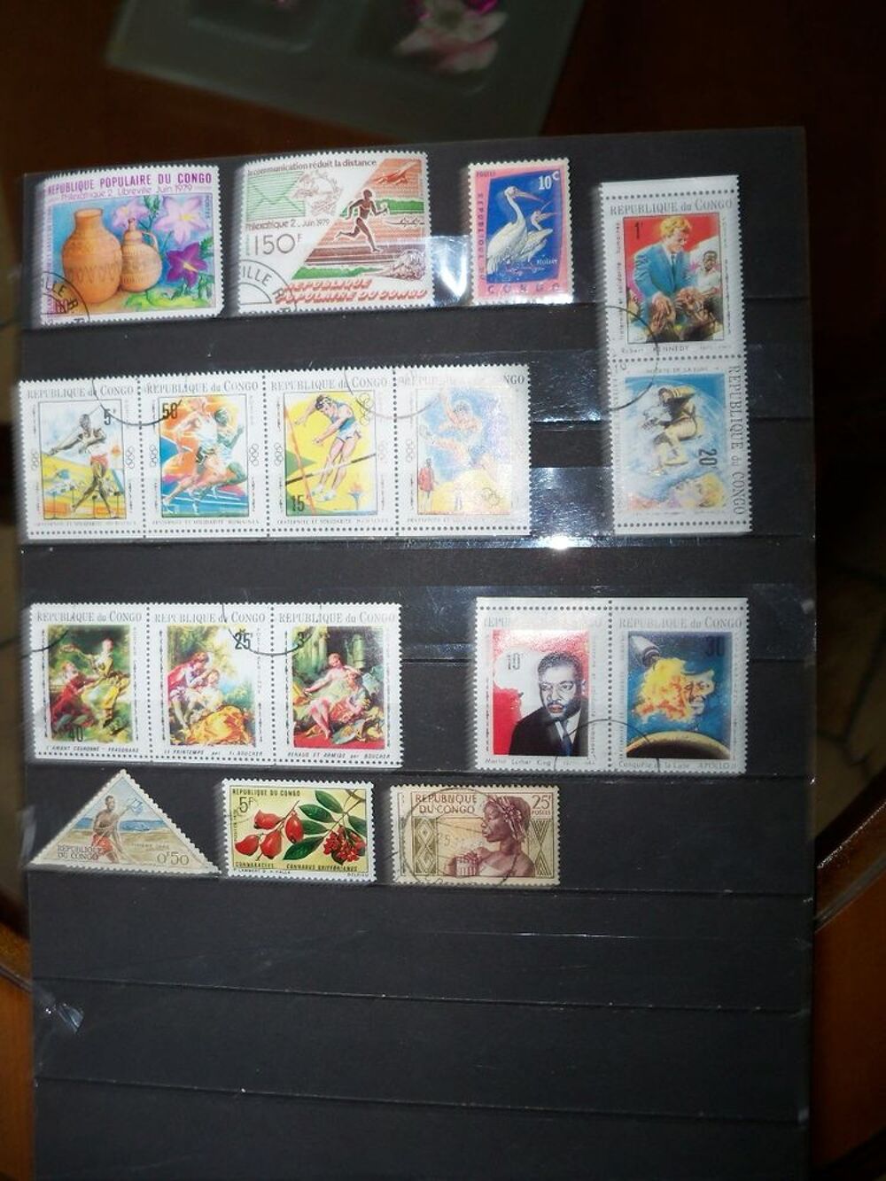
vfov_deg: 52.6
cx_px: 443
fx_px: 1194
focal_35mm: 35
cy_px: 590
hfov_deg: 40.7
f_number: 3.5
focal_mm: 6.2
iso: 100
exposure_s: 1/30
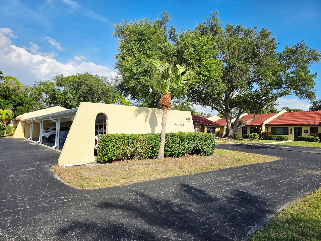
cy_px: 120
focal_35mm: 23
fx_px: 213
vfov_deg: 58.9
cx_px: 160
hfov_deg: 73.9
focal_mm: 6.3
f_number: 1.7
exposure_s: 1/1000
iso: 12
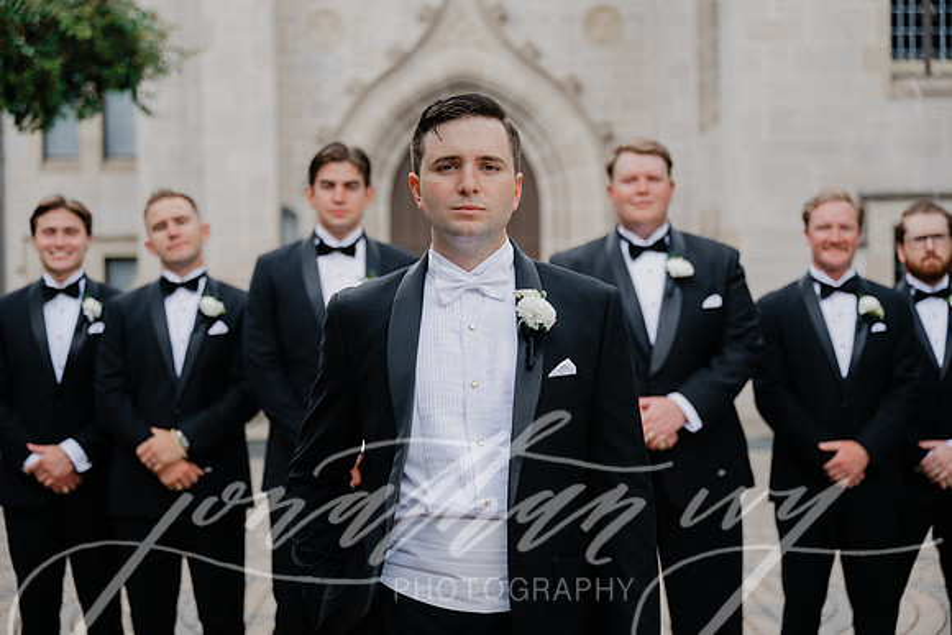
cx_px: 476
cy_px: 318
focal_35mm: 61
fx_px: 1613
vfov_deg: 22.3
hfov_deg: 32.9
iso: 64
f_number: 2.8
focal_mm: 61
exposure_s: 1/250
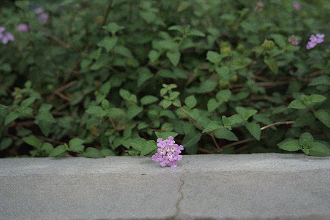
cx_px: 165
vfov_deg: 37.9
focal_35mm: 35
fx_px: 321
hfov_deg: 54.4
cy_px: 110
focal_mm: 35
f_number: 3.5
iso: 50
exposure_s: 1/125
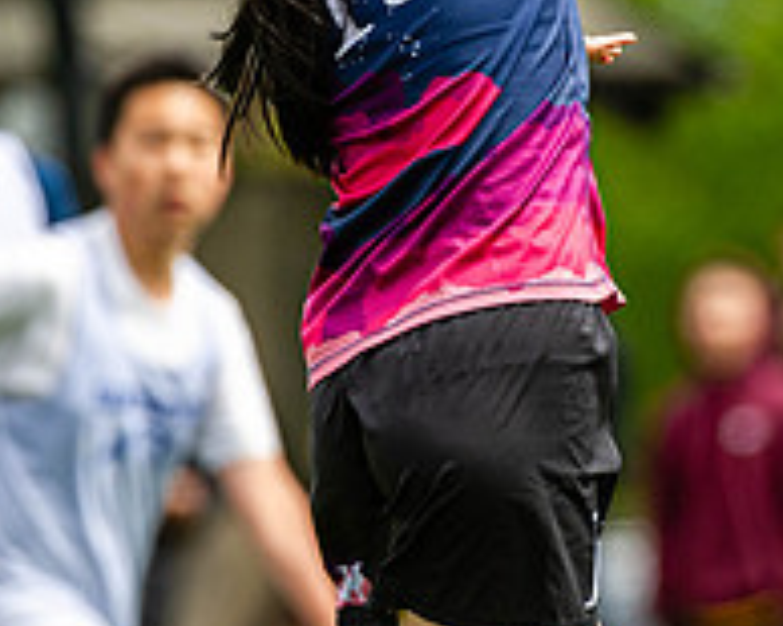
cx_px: 537
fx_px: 22722
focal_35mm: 981
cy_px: 238
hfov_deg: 2.0
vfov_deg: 1.6
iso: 320
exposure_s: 1/1600
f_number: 4
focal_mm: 350
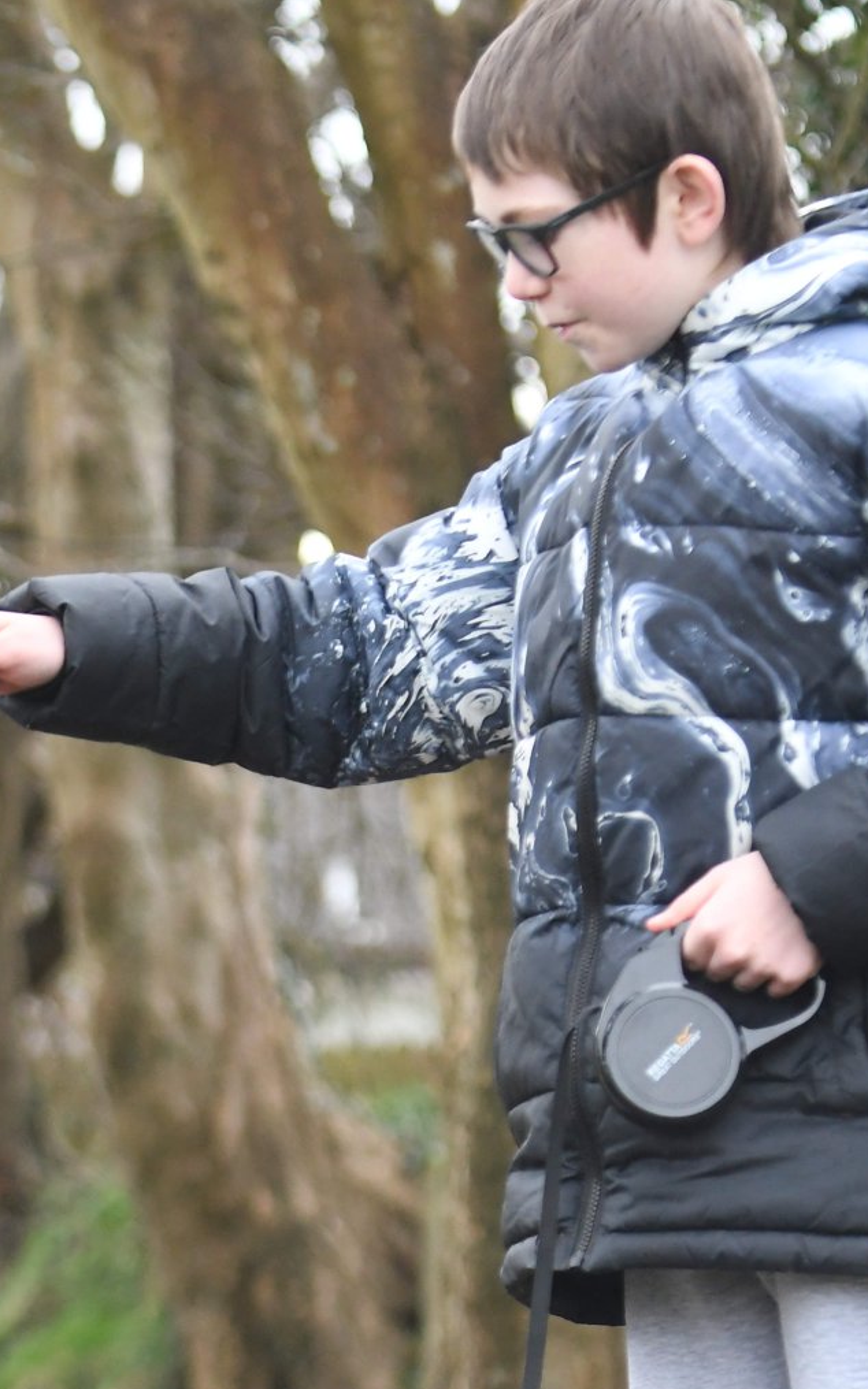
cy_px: 1311
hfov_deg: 6.1
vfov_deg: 9.7
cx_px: 135
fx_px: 8179
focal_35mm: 216
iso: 2000
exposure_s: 1/500
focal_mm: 70
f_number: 4.5
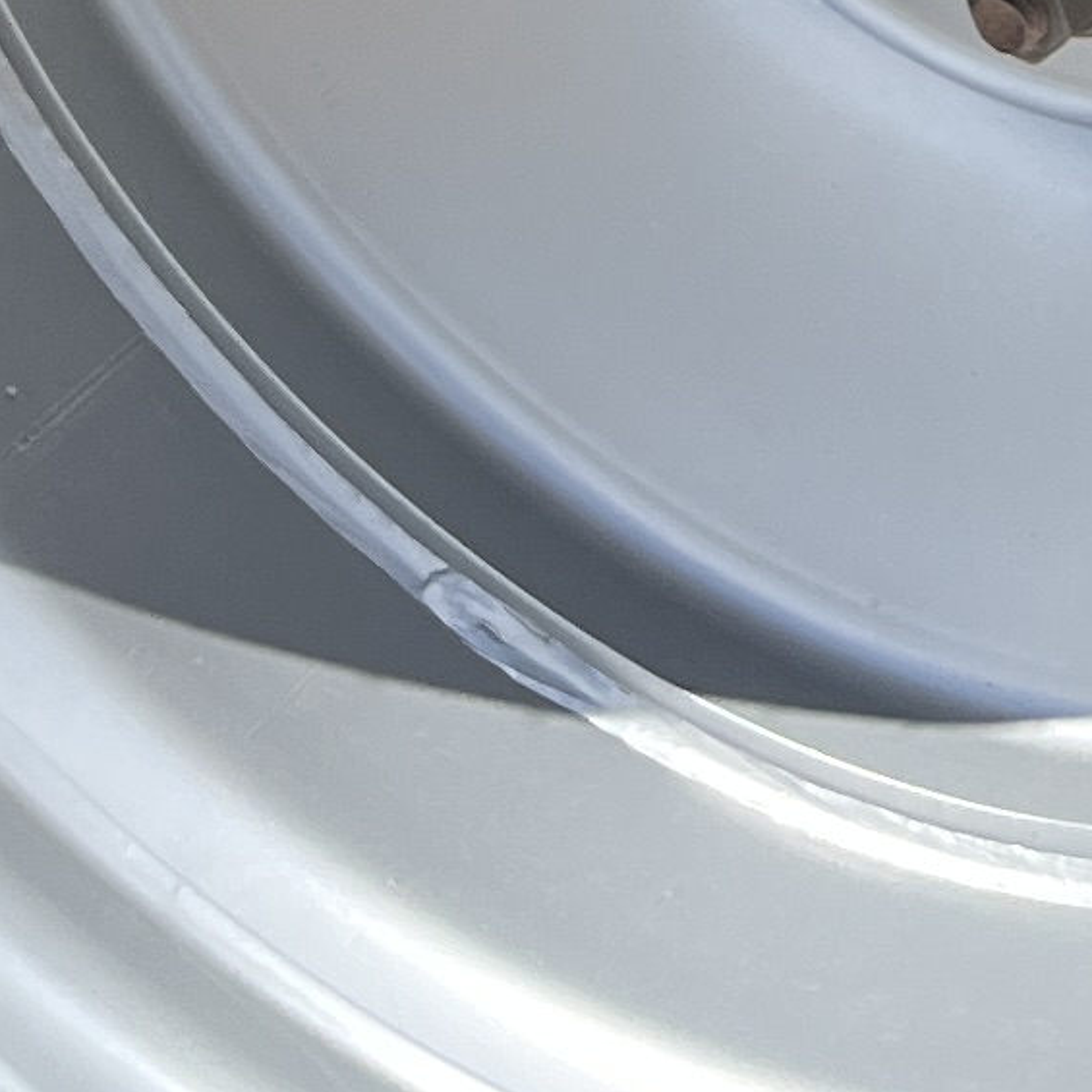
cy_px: -1411
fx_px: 5853
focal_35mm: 164
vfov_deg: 9.6
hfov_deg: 10.3
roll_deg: +3.3
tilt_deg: -16.8
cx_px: 1712
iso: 50
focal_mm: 5.1
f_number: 1.6
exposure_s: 1/1647
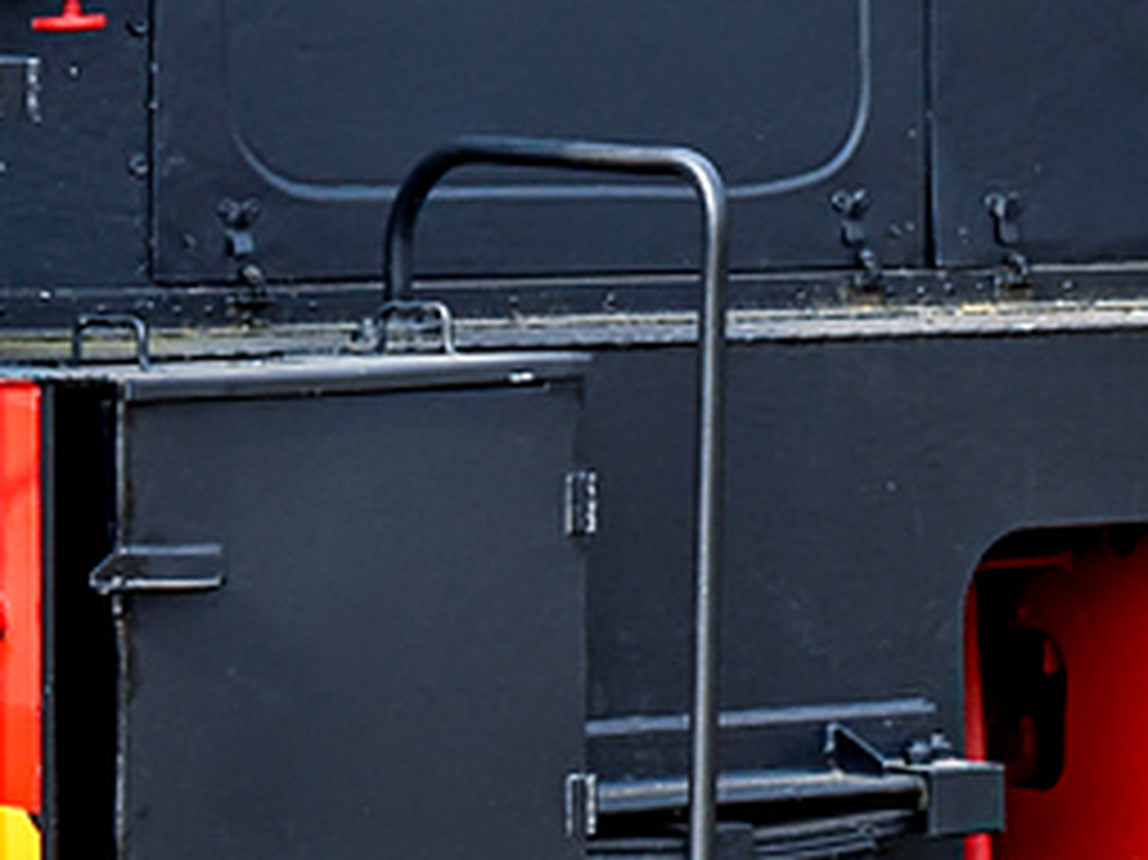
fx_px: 6970
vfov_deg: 7.1
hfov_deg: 9.4
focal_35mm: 210
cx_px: 770
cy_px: 351
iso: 200
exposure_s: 1/400
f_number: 7.1
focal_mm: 31
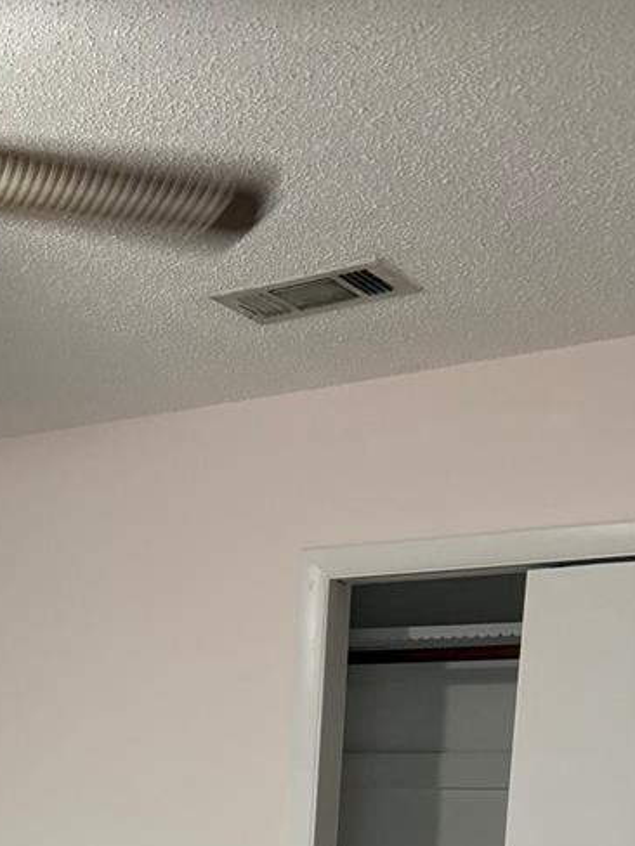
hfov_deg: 21.3
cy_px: 1011
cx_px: -134
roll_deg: -0.4
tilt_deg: -6.0
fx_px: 1565
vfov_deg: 26.9
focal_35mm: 64
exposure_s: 1/60
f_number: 1.6
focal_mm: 5.96
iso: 125
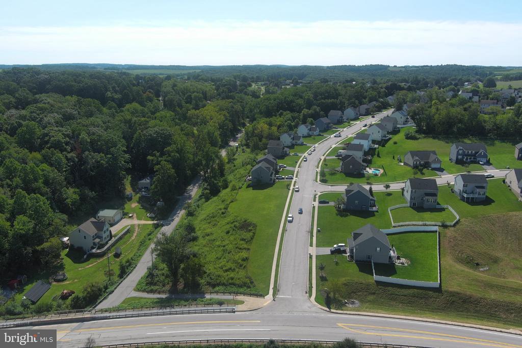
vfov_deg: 45.0
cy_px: 174
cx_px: 261
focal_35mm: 29
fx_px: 421
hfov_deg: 63.7
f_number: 2.8
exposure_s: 1/1418
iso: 100
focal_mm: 10.57
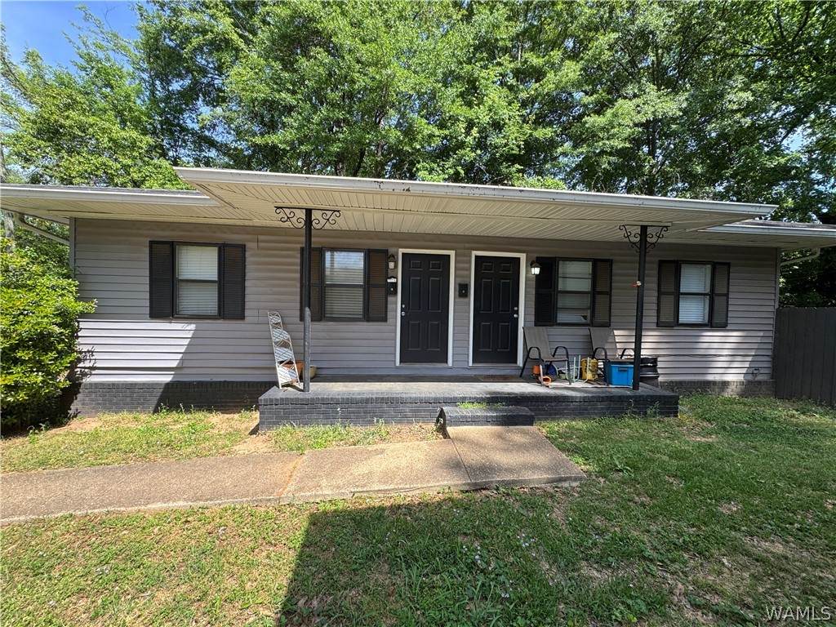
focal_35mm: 14
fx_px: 338
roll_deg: -1.3
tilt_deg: -2.9
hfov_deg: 102.1
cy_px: 314
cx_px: 418
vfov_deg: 85.7
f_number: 2.2
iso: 40
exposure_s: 1/341
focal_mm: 2.22
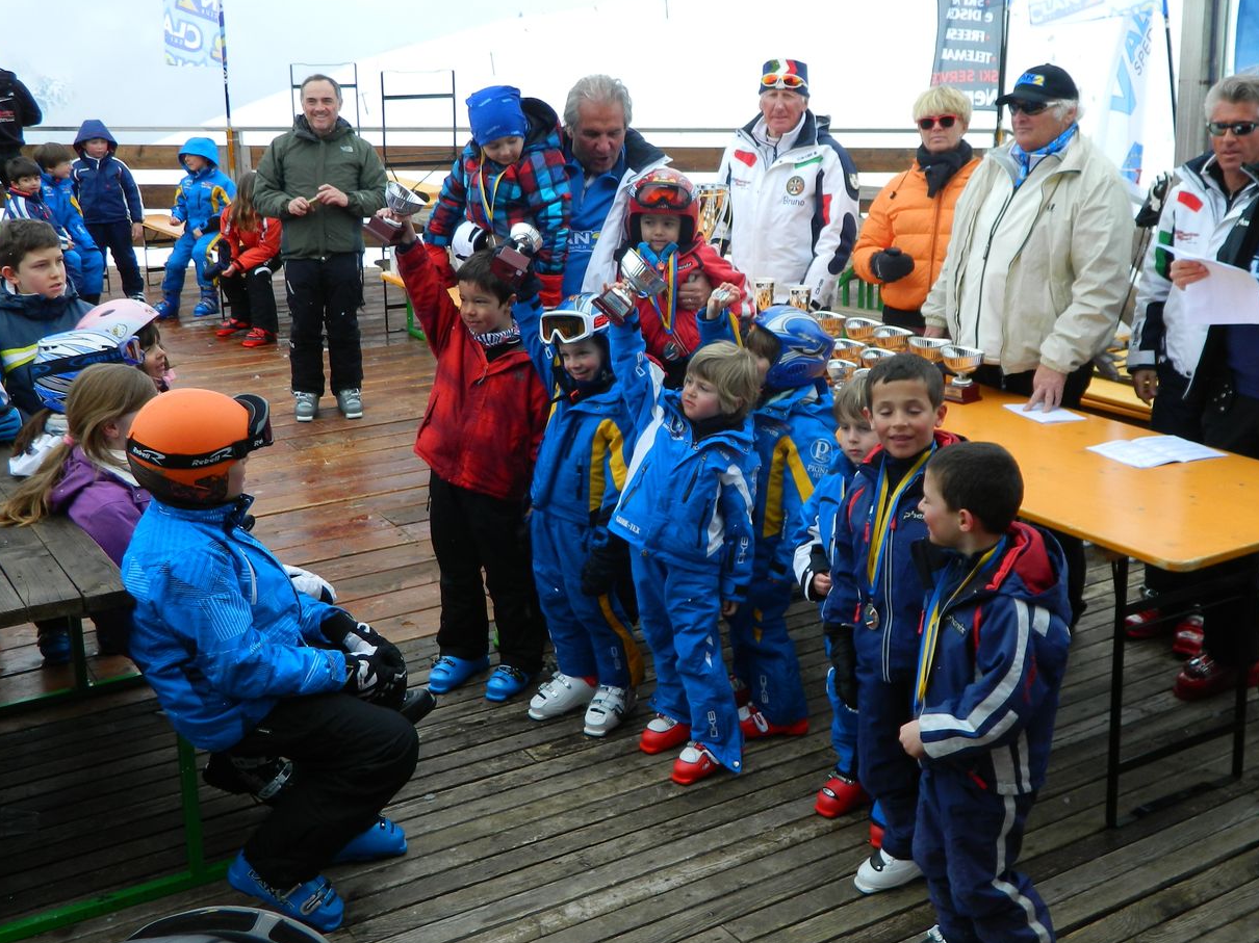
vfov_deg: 35.1
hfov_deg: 45.7
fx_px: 1491
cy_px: 398
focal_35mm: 41
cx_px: 690
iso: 80
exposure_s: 1/640
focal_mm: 5.6
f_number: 3.2
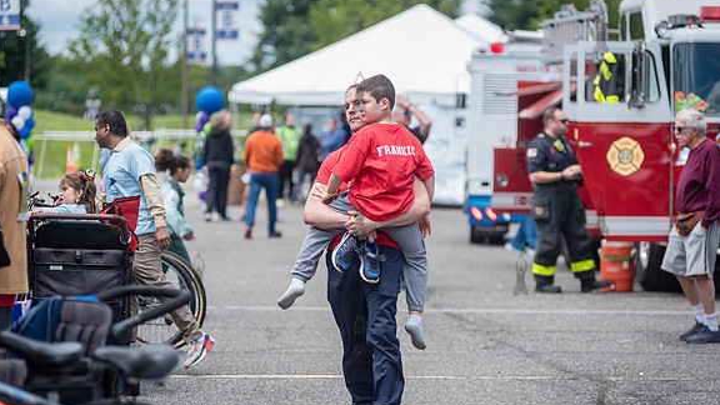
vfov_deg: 6.1
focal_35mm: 199
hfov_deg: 10.8
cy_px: 213
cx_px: 359
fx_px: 3799
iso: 1000
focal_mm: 185
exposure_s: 1/4000
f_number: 4
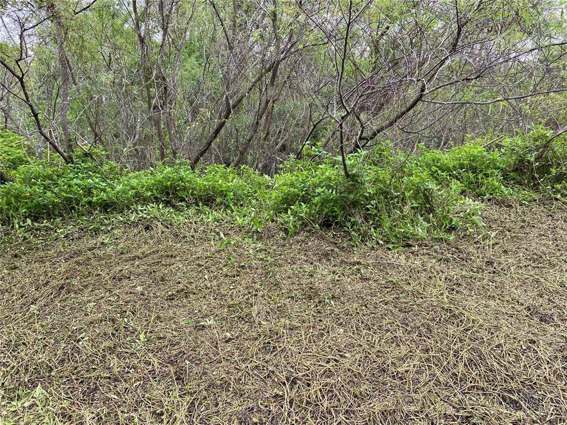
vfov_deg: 53.1
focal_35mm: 26
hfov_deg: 67.3
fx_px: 426
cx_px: 284
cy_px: 212
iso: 32
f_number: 1.8
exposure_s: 1/171
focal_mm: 4.25
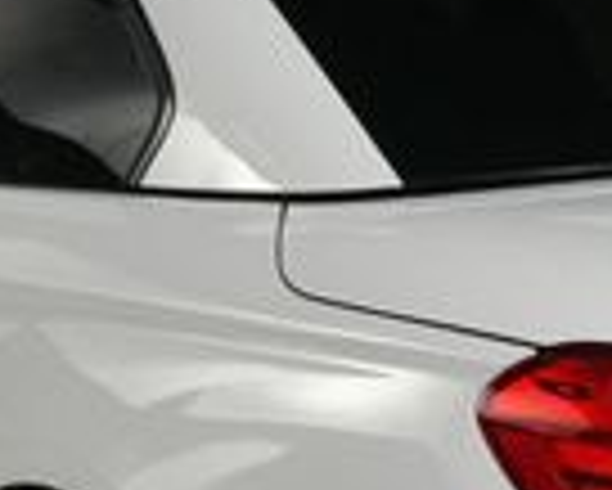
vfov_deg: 10.5
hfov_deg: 13.2
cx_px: 450
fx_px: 2646
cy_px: 454
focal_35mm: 146
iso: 100
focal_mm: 22
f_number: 13
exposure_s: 1/160
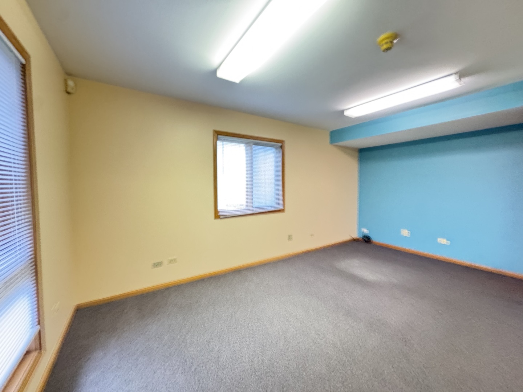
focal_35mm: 14
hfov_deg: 102.1
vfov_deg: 85.7
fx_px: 212
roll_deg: +2.0
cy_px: 196
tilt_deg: -2.8
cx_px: 262
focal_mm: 2.22
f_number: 2.2
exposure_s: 1/40
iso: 500
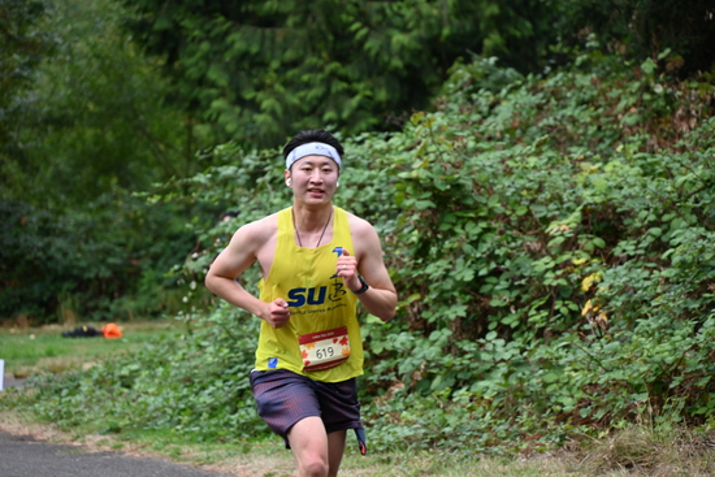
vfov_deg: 6.9
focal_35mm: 200
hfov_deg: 10.3
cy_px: 238
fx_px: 3973
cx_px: 358
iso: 560
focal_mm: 200
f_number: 6.3
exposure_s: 1/250
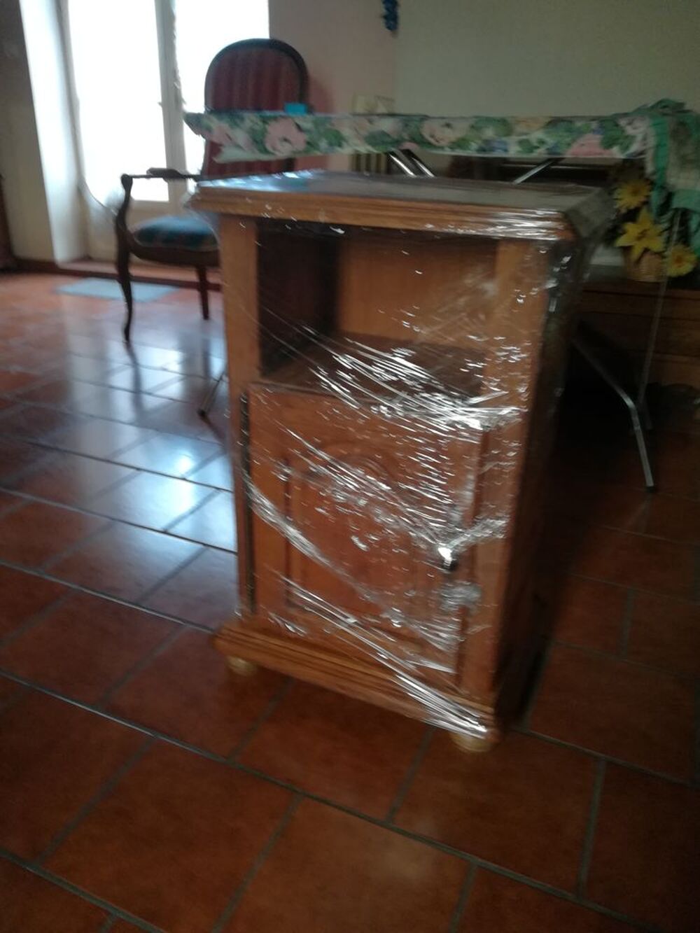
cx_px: 350
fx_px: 701
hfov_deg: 53.1
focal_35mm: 26
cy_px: 466
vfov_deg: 67.3
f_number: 2.2
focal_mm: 3.83
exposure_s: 1/33.3
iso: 200
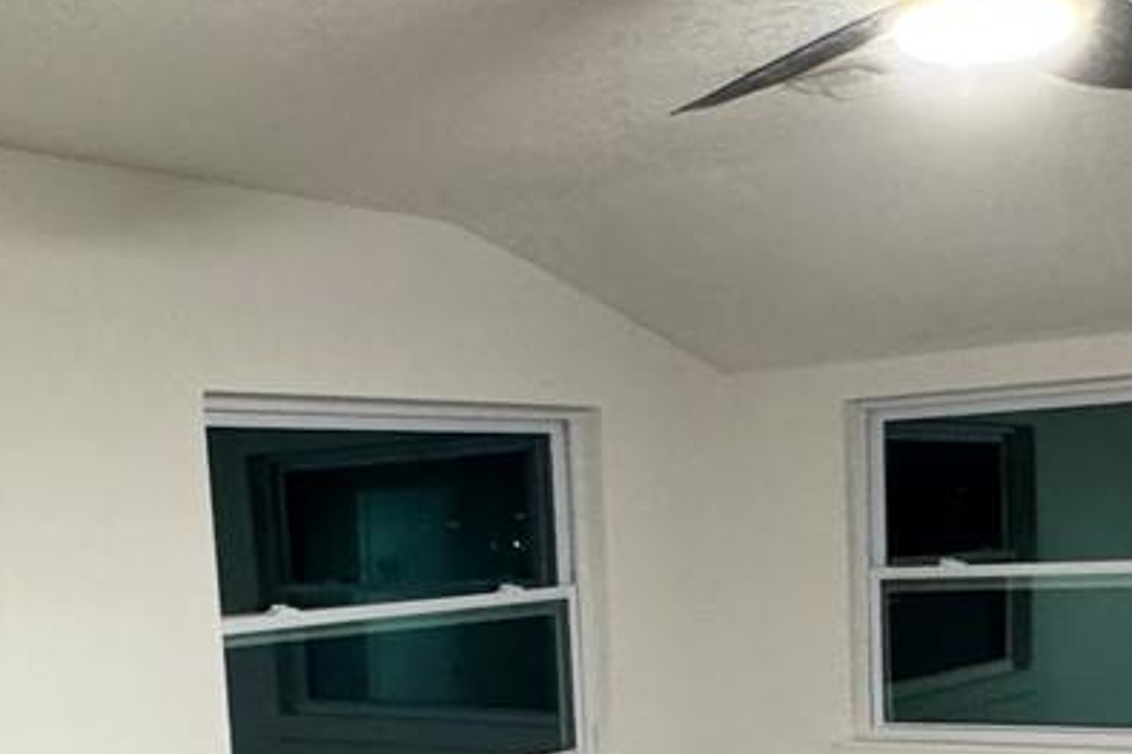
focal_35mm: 59
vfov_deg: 21.8
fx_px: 1854
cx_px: 625
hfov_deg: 33.9
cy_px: 831
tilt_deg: -9.0
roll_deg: +2.0
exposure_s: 1/60
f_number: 2.2
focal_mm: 2.22
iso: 500
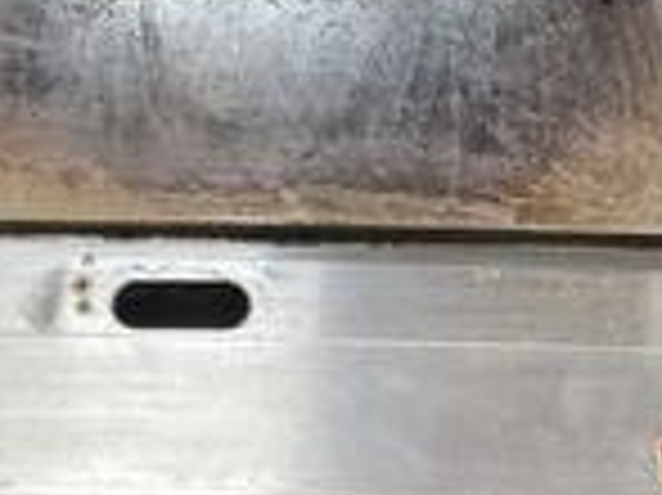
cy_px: -36
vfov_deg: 18.0
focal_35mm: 79
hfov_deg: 24.7
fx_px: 1510
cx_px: 248
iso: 200
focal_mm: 3
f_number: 1.8
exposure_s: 1/60
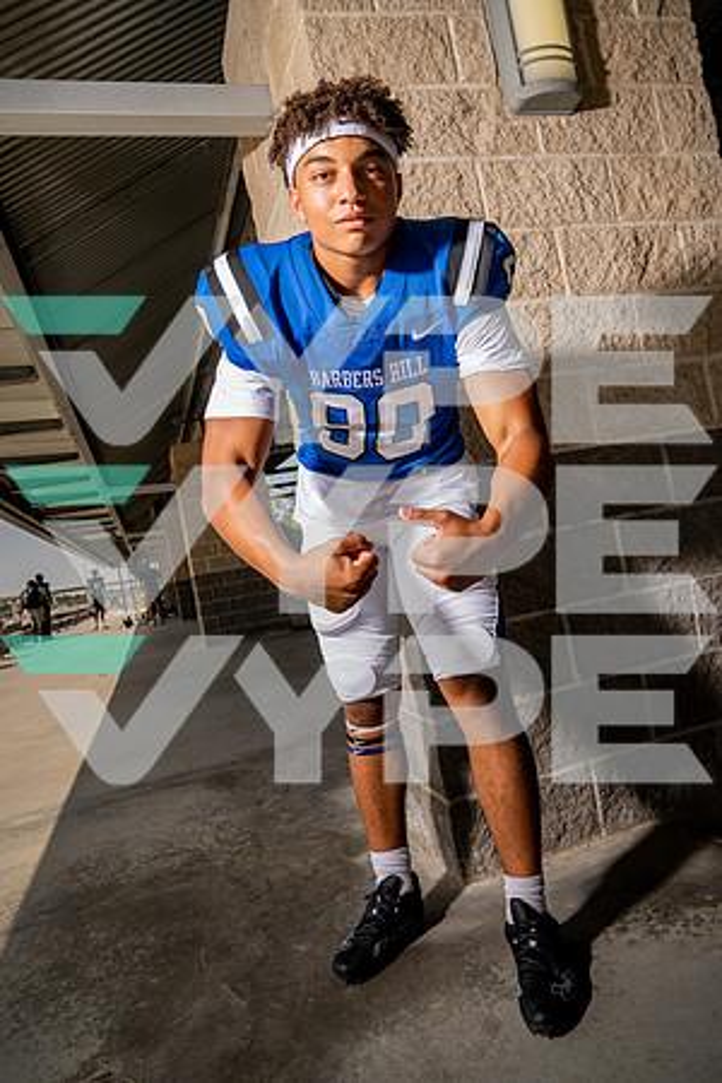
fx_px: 782
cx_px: 361
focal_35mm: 26
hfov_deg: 49.6
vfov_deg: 69.4
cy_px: 542
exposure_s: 1/250
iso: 100
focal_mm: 26
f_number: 7.1
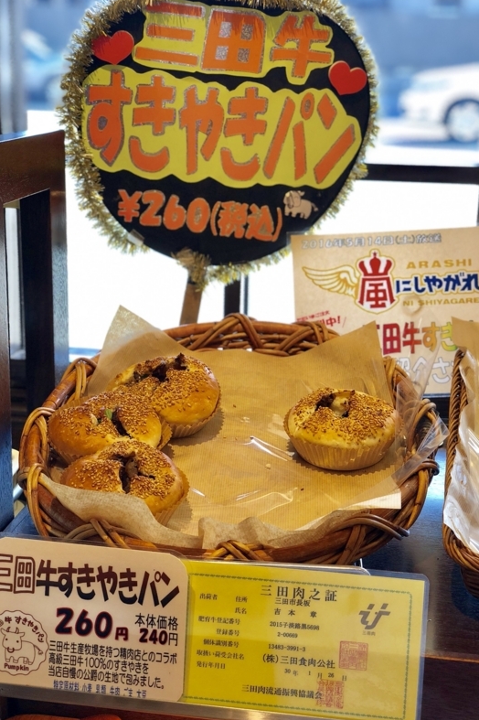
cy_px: 365
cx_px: 236
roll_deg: -1.2
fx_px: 1099
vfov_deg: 36.3
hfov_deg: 24.6
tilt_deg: -14.6
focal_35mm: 55
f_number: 2.4
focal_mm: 6
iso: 20
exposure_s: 1/60
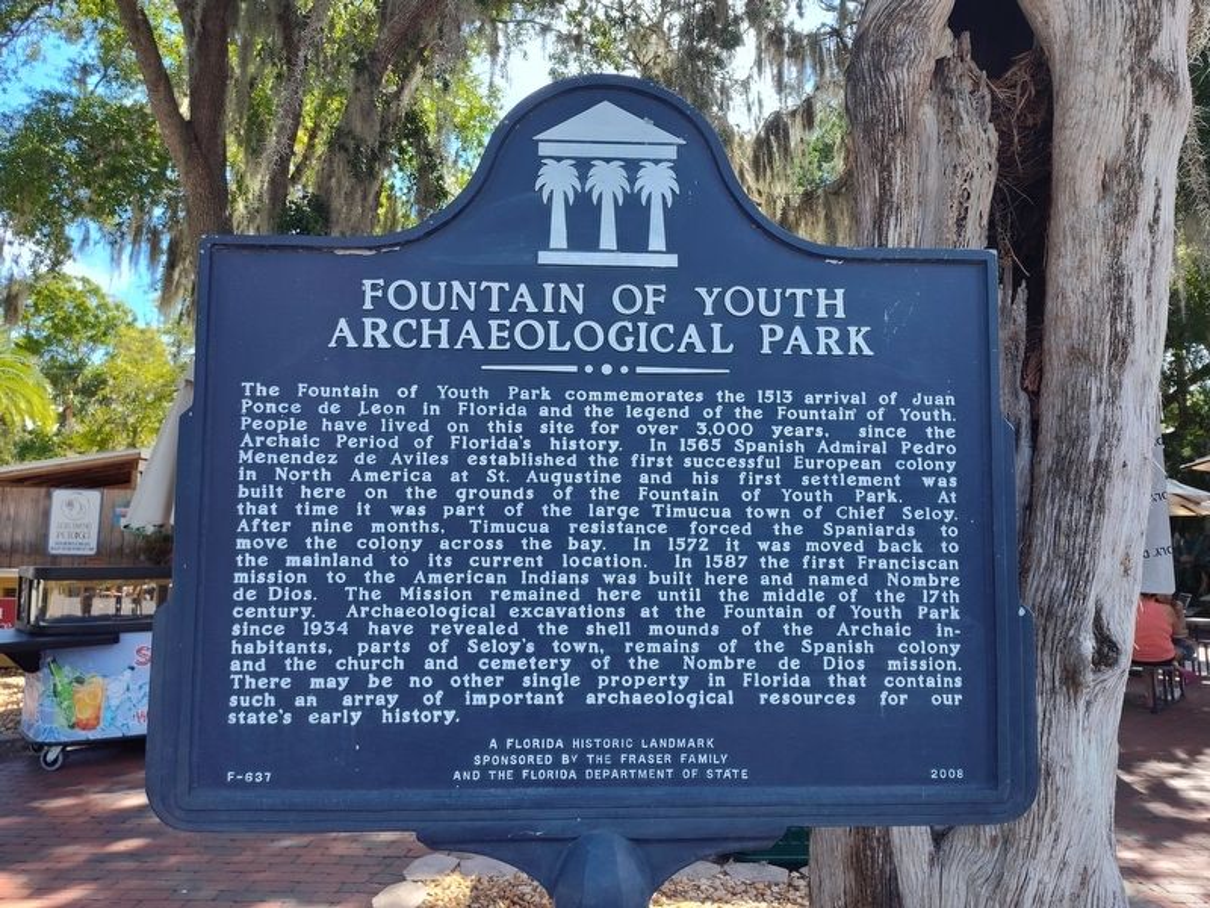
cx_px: 605
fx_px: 804
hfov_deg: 73.9
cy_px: 454
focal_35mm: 23
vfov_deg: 58.9
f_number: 1.8
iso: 100
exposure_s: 1/297
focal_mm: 5.56
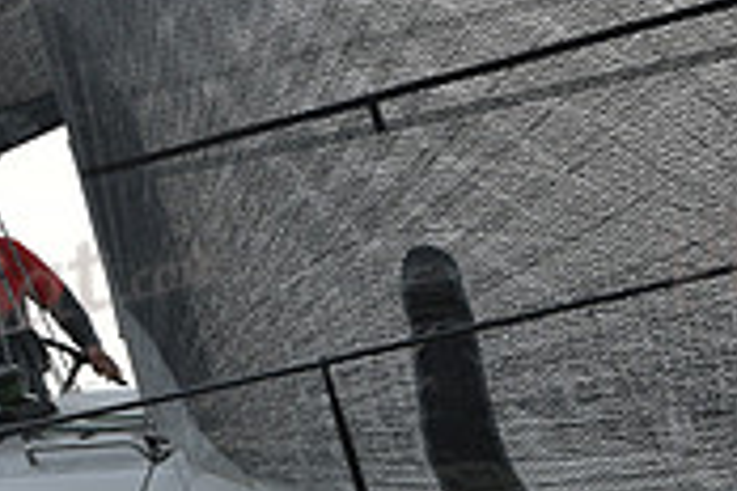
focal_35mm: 349
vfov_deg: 3.9
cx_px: 445
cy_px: 485
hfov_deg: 5.9
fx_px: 7144
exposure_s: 1/800
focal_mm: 105
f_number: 9
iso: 400
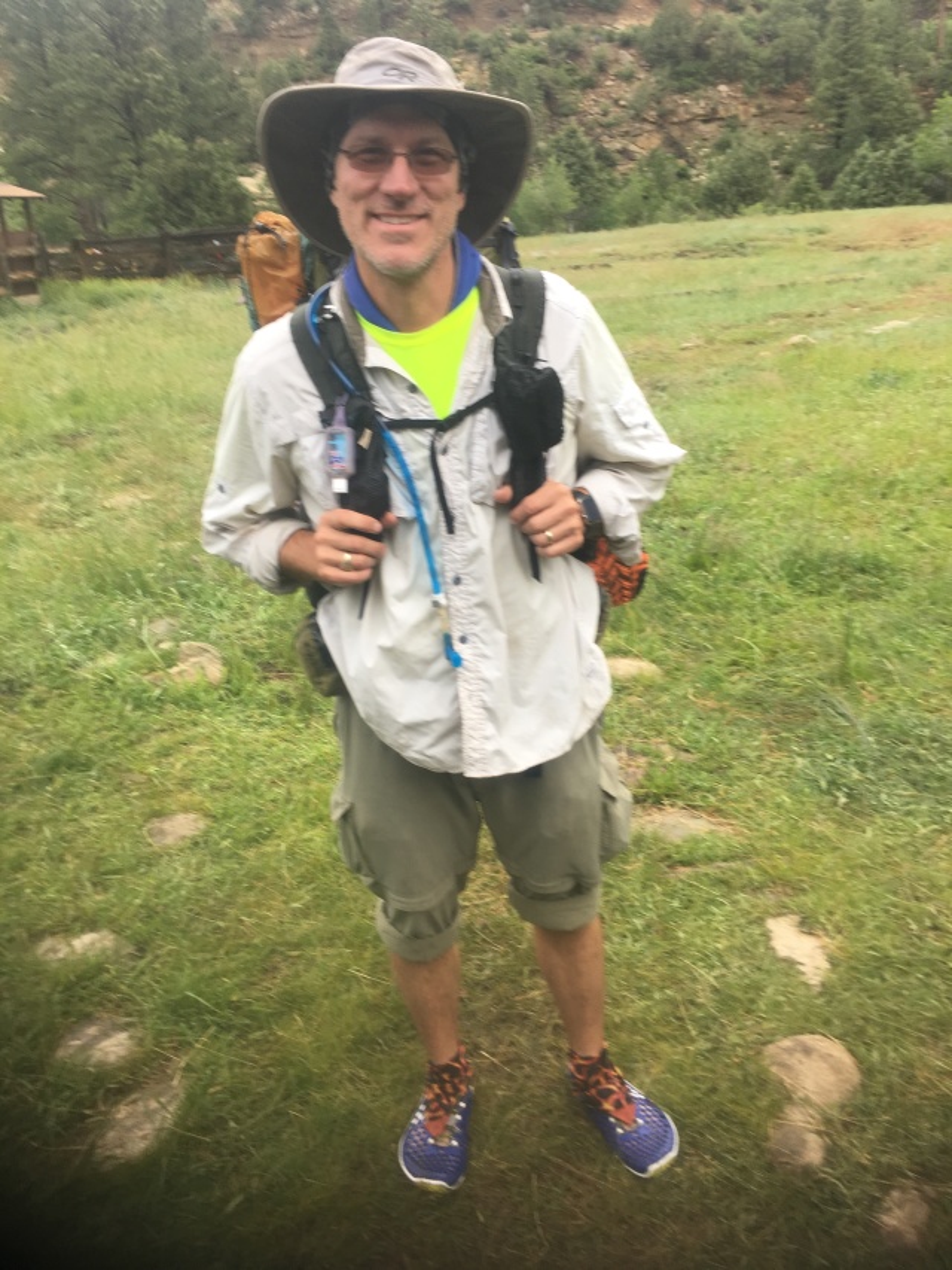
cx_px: 476
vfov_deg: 61.7
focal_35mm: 29
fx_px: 1063
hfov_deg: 48.2
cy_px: 635
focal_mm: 4.15
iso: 25
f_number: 2.2
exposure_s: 1/178
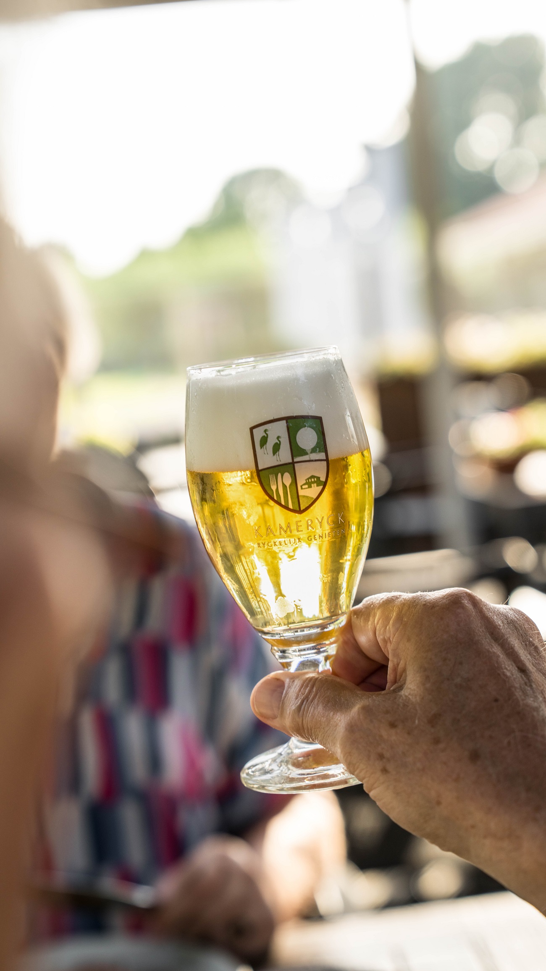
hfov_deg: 16.3
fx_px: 1905
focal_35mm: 74
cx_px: 286
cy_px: 484
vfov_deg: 28.6
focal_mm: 70
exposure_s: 1/320
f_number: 4
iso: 400
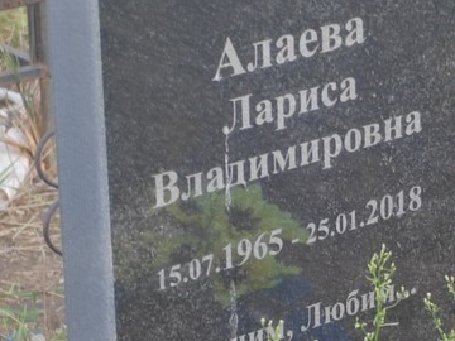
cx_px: 393
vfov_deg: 8.2
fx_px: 2366
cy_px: 222
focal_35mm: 180
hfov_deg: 10.9
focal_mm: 5.52
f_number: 1.9
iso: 100
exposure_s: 1/210
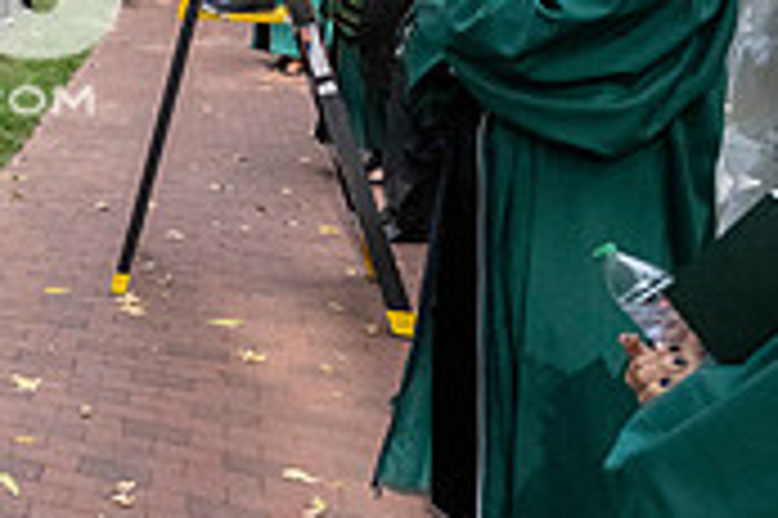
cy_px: -61
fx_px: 1015
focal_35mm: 47
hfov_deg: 32.4
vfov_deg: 26.2
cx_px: -216
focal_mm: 14
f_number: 4
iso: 6400
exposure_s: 1/8000
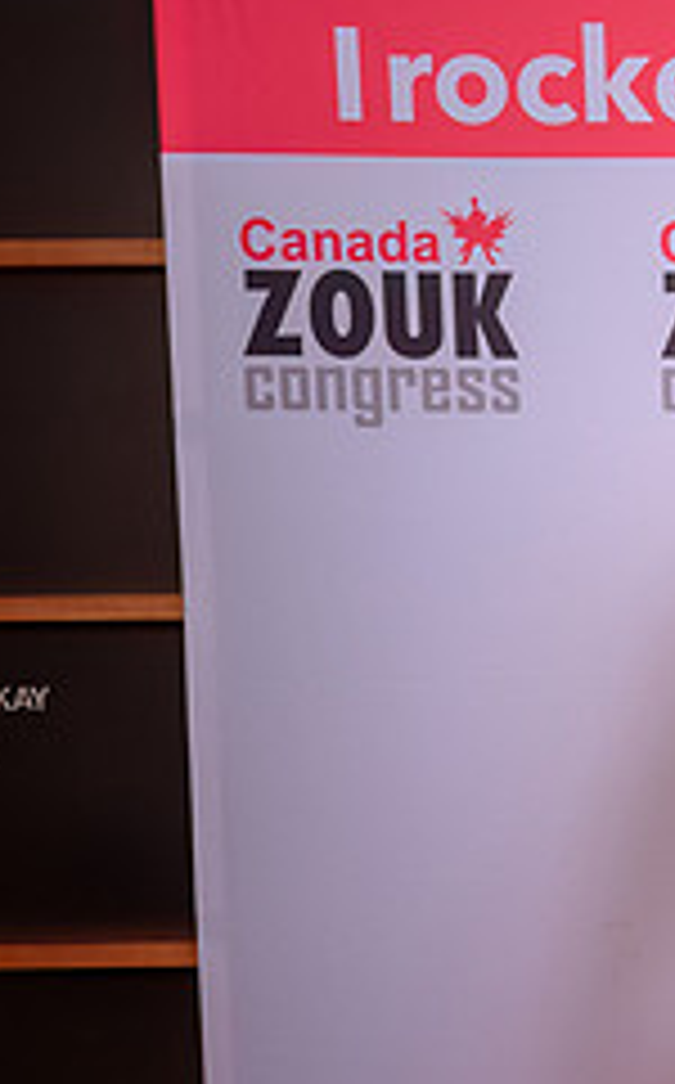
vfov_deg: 22.6
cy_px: 821
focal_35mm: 91
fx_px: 2686
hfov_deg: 13.1
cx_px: 1161
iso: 100
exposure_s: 1/200
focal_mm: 36
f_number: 5.6
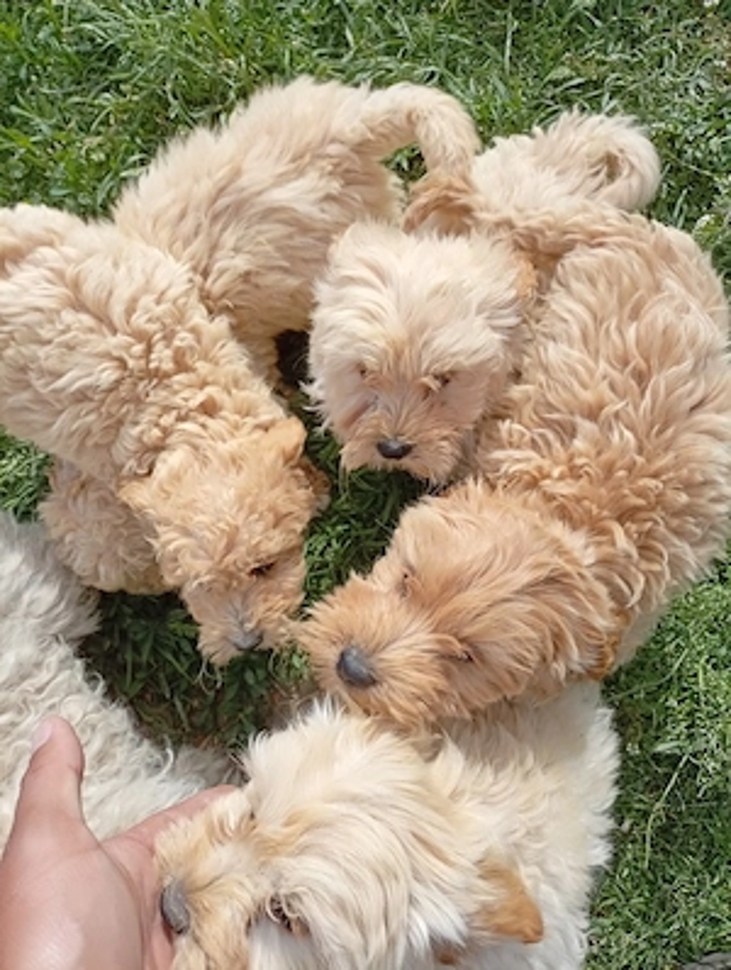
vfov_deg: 65.2
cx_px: 366
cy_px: 485
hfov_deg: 51.5
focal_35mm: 27
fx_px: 758
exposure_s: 1/769
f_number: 1.8
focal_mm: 3.84
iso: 50
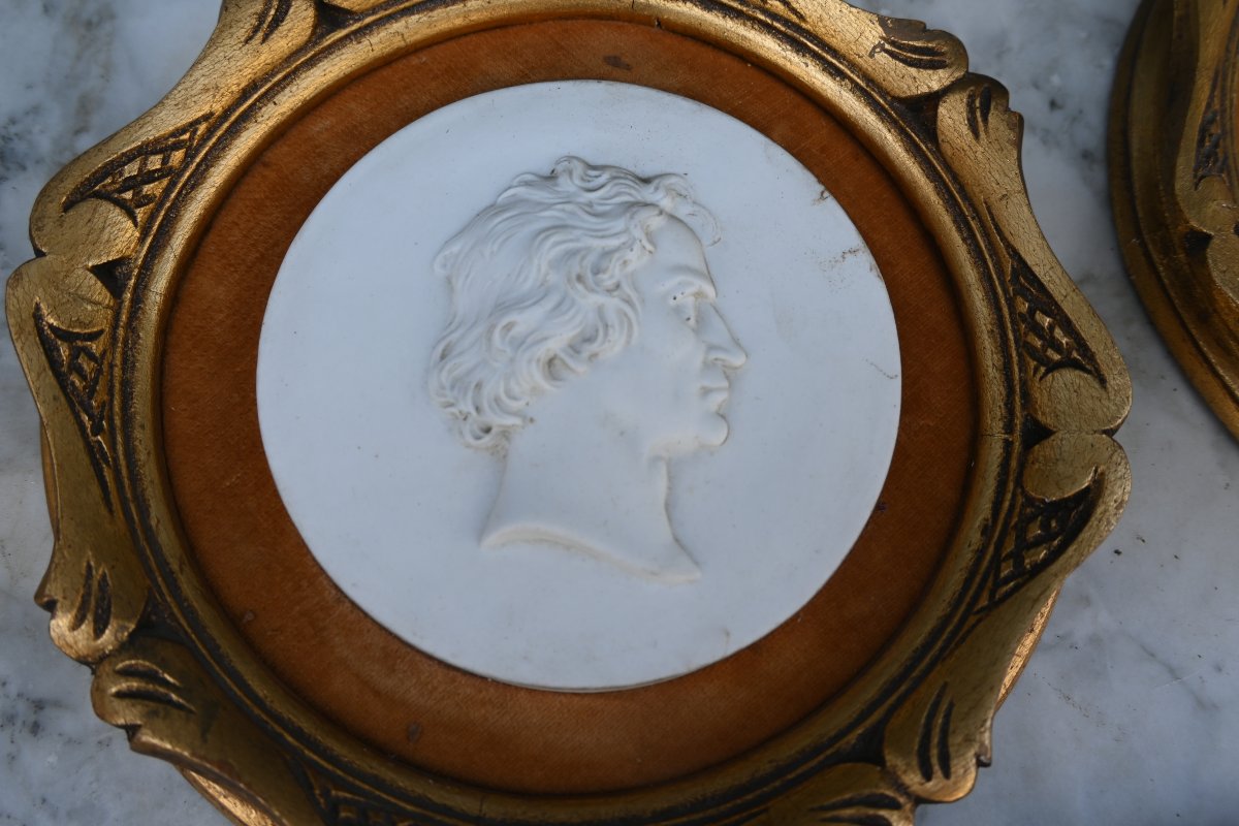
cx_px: 620
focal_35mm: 32
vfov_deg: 41.7
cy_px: 413
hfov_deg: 59.5
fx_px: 1084
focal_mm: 21
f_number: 5.6
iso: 200
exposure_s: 1/250
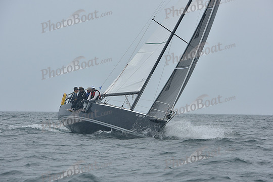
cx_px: 139
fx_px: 1099
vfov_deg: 9.5
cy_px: 86
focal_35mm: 145
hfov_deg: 14.2
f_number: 8
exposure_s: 1/1000
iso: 320
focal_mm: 135
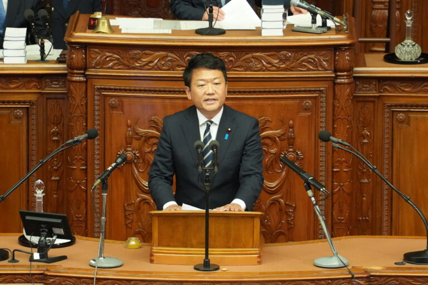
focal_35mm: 300
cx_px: 214
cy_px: 142
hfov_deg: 6.9
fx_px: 3566
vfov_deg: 4.6
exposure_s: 1/100
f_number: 5.6
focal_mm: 200
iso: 10000
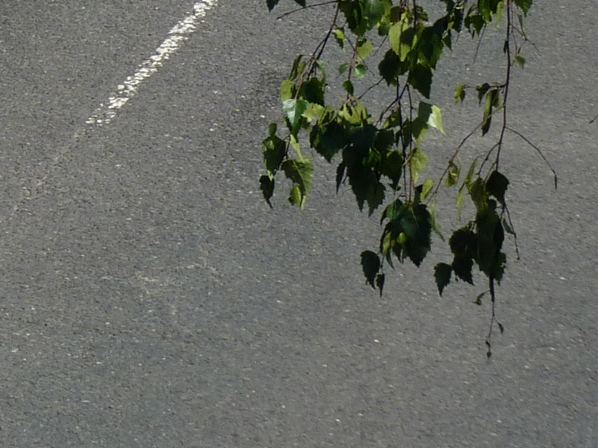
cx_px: -408
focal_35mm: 576
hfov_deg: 3.4
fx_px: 9948
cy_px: -386
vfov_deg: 2.6
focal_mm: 26
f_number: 5.6
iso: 80
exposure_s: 1/400
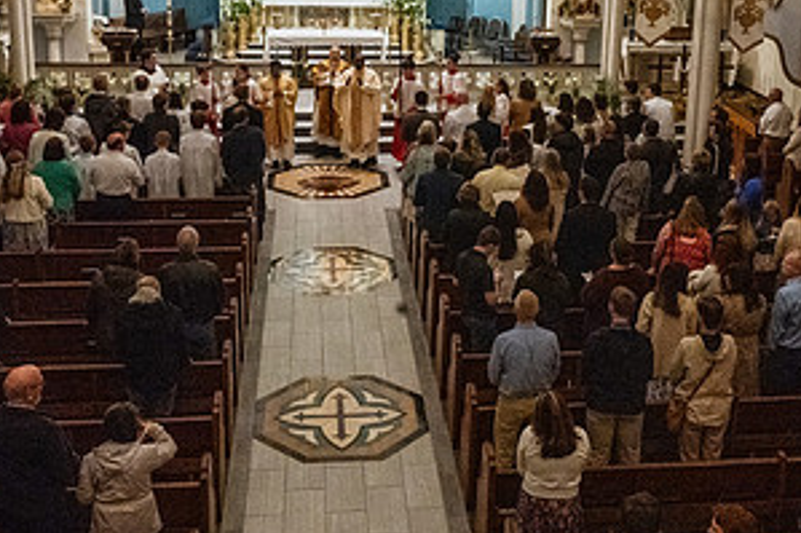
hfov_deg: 39.6
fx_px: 1112
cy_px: 78
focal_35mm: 50
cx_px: 449
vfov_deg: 26.3
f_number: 11
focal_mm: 24
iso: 5000
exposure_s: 1/60
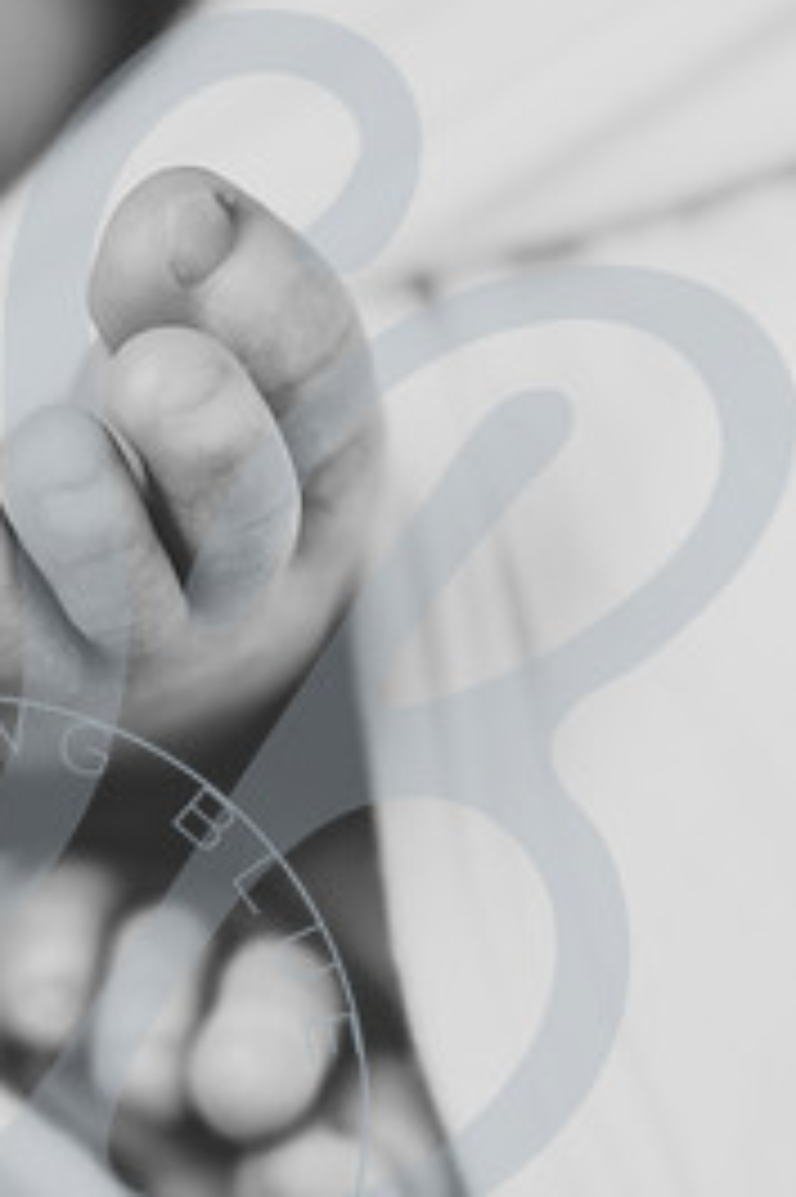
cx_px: 153
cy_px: 770
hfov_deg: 13.0
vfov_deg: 19.4
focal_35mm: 105
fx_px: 3487
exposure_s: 1/200
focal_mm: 62
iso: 640
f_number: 5.6
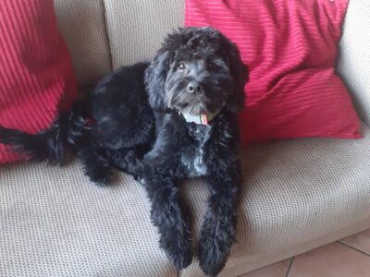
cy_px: 138
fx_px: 289
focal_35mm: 27
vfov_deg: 51.4
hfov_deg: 65.3
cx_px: 185
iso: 320
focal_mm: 3.6
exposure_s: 1/25
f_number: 1.9
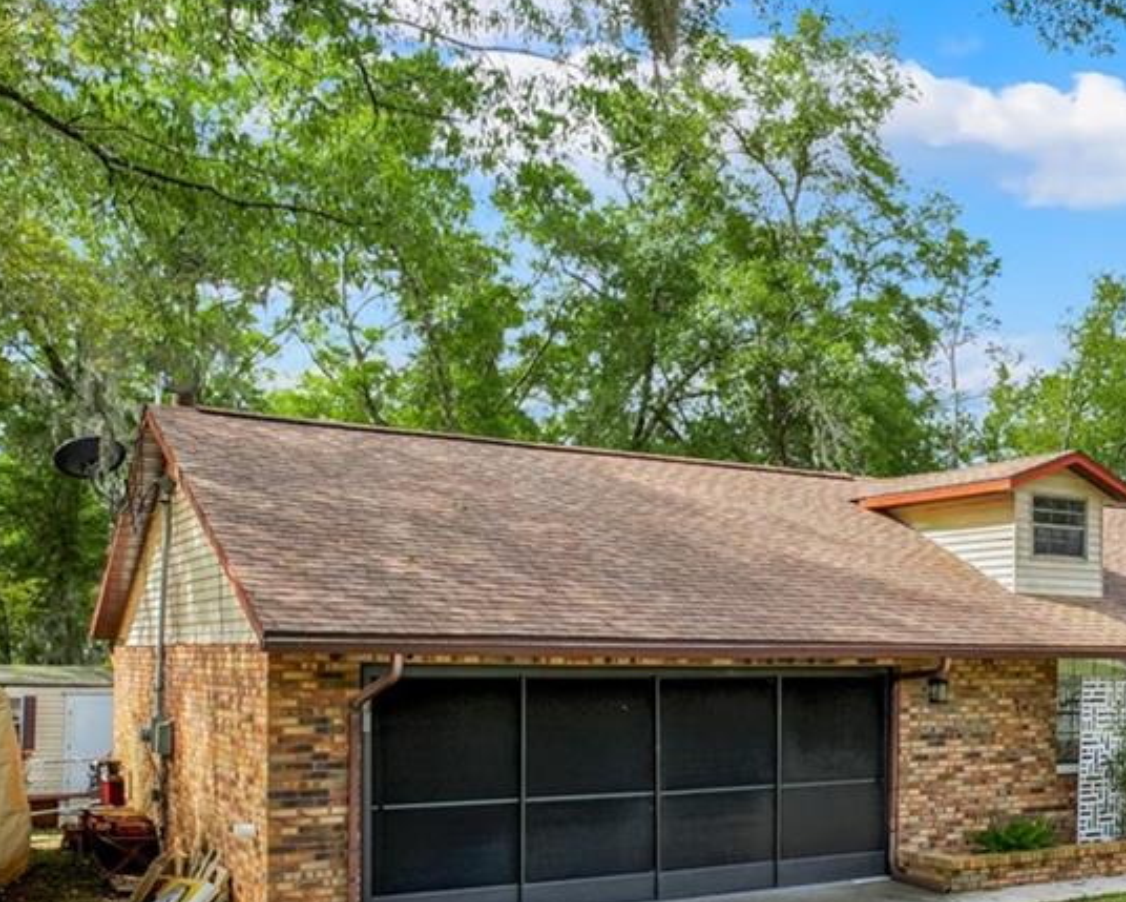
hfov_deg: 38.6
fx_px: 1400
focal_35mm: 42
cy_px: 692
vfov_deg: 34.8
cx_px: 1137
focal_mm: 10
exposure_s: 1/60
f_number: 8
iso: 320
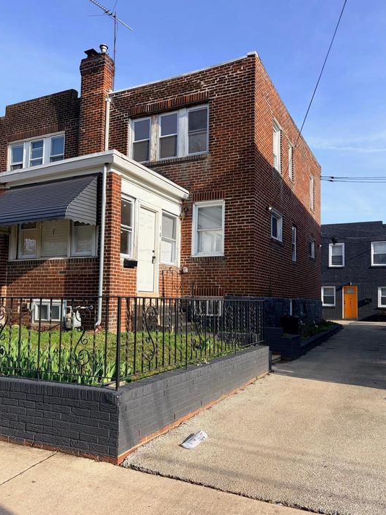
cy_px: 272
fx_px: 416
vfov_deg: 63.4
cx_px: 188
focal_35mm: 28
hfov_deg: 49.8
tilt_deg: +4.0
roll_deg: -1.4
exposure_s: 1/2639
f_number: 1.6
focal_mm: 5.96
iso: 50
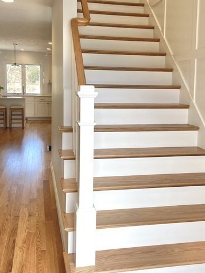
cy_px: 117
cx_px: 113
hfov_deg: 34.4
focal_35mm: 42
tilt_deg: -4.8
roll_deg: -1.6
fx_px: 331
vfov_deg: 44.6
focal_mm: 4.25
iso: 32
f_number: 1.8
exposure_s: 1/191
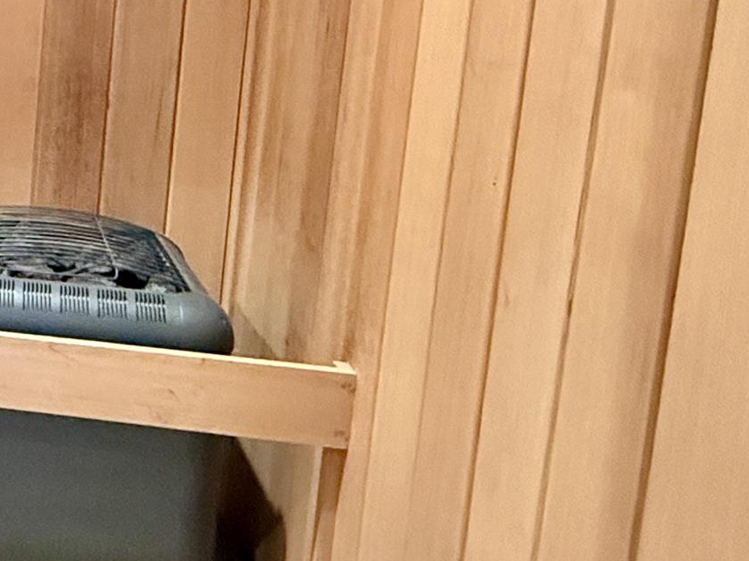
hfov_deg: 29.7
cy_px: 96
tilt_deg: -6.0
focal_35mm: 51
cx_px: -234
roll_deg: -2.7
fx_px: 1103
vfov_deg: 27.8
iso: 1000
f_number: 2.2
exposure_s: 1/60
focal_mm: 2.22
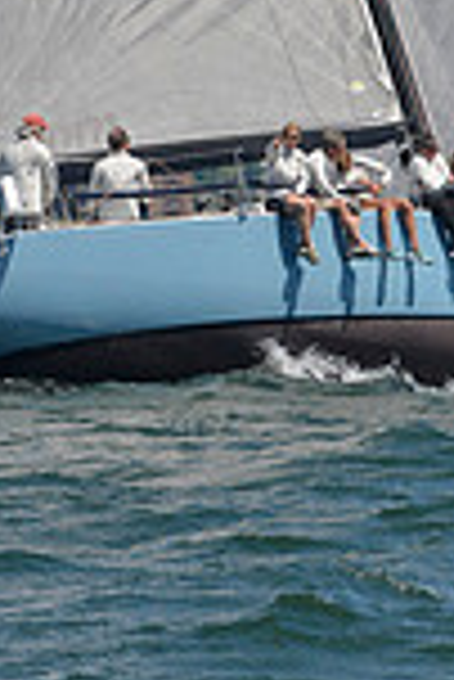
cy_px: -563
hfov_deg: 3.5
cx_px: 353
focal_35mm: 391
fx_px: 7379
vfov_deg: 5.2
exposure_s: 1/1250
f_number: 9
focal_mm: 102
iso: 280
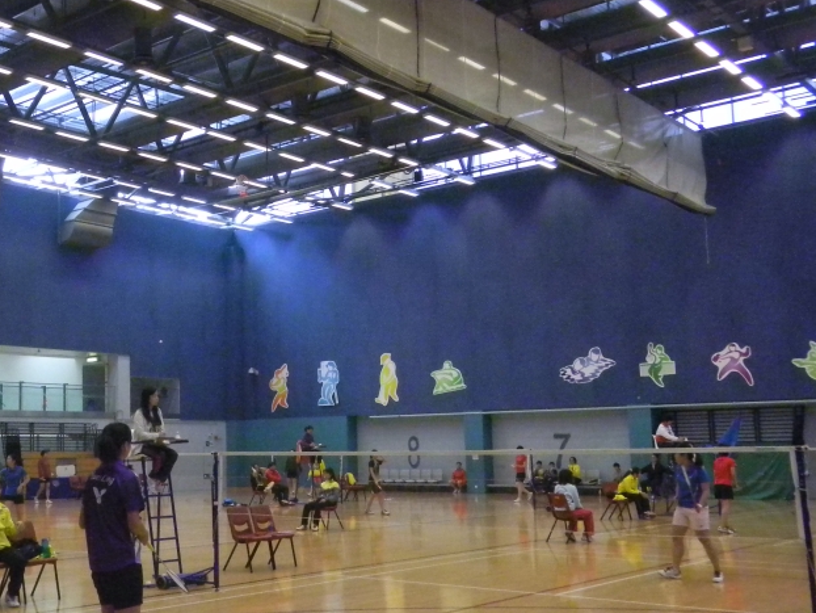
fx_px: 1061
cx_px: 226
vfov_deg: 32.2
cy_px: 328
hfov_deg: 41.1
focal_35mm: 45
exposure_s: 1/93.1
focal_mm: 5
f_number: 3.9
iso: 800
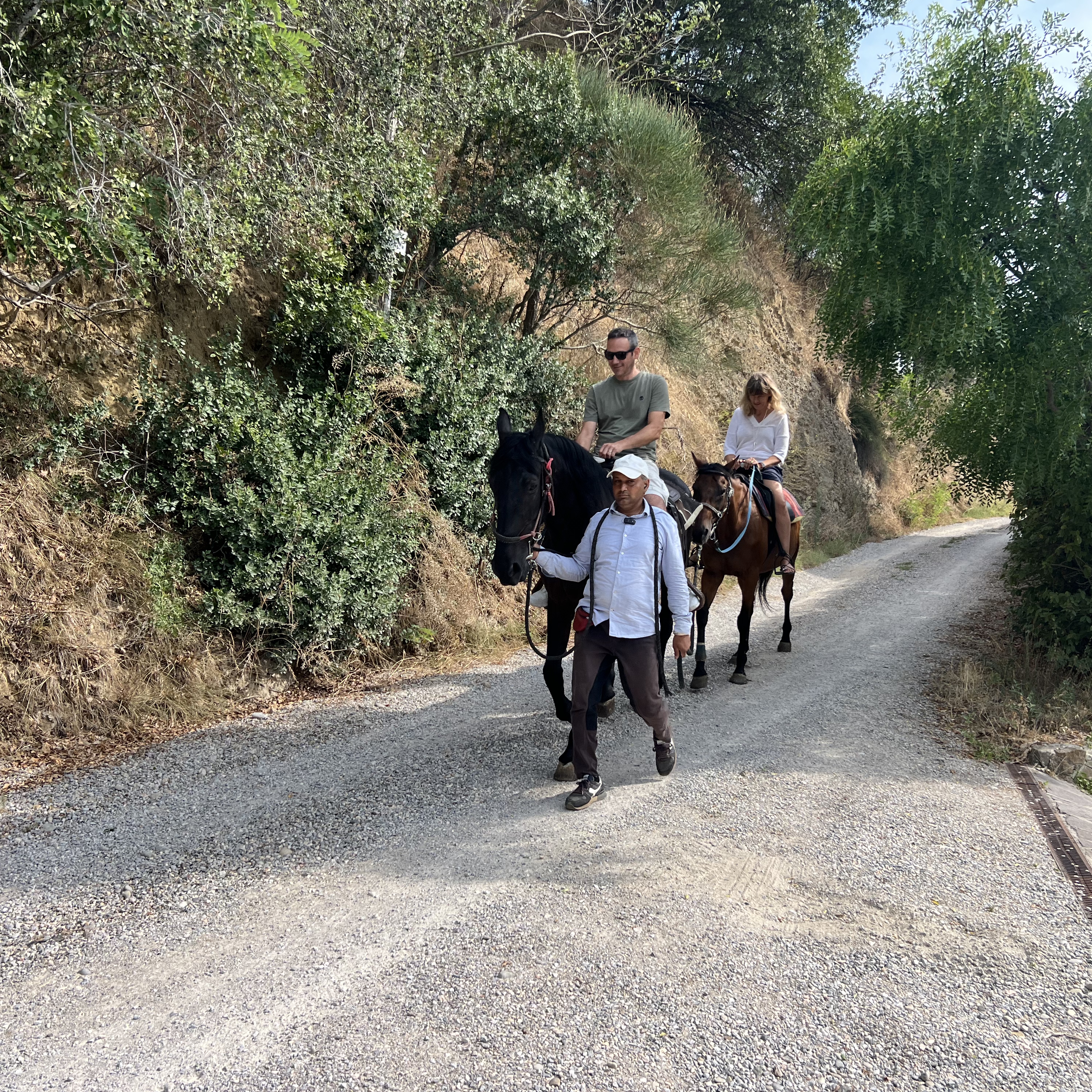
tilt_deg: +0.7
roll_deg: -2.7
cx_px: 581
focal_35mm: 31
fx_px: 1106
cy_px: 545
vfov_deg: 52.5
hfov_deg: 52.5
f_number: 1.5
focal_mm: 5.7
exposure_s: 1/2353
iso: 50
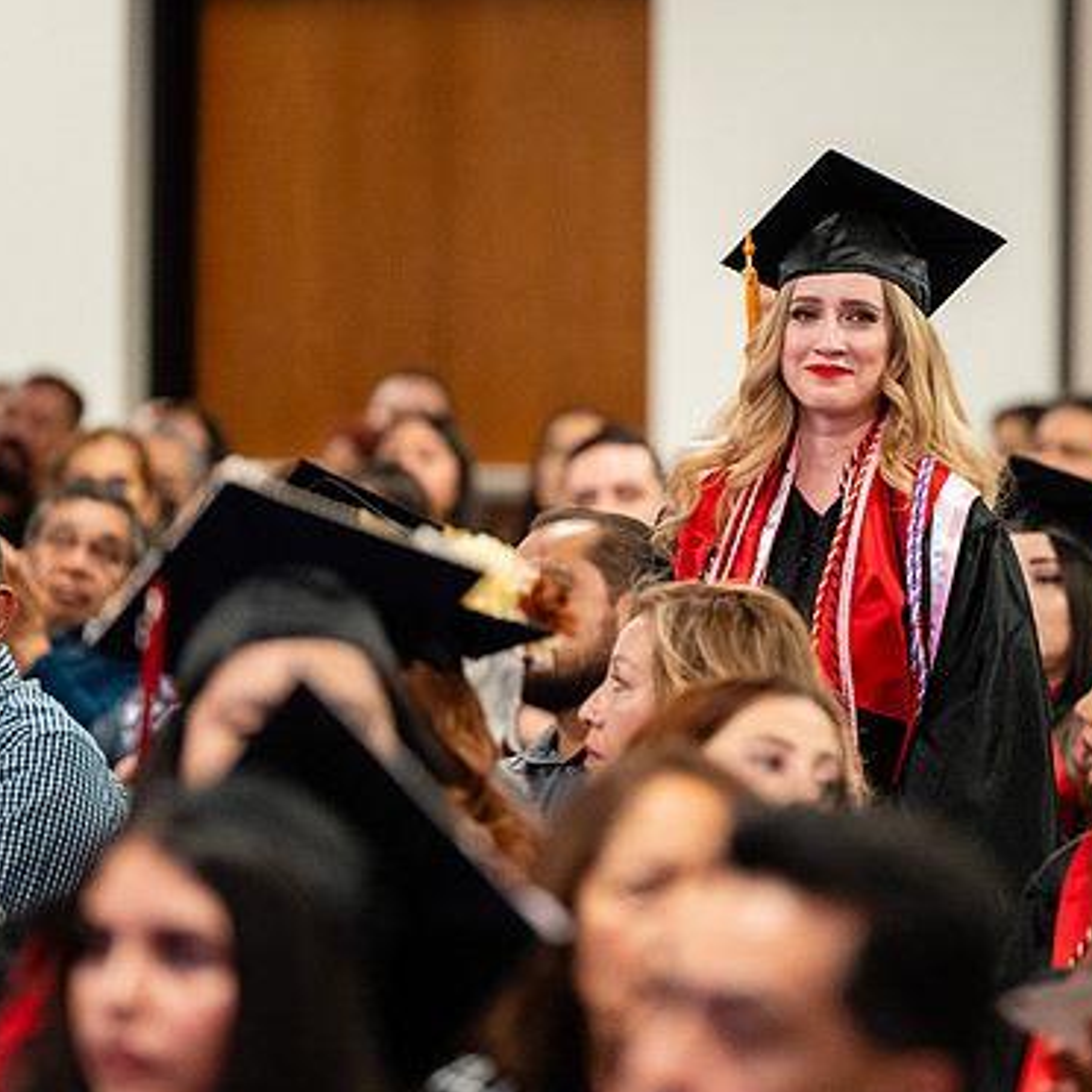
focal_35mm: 310
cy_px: 381
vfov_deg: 5.6
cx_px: 773
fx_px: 11064
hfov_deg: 5.6
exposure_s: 1/200
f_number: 2.8
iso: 3200
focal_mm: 180
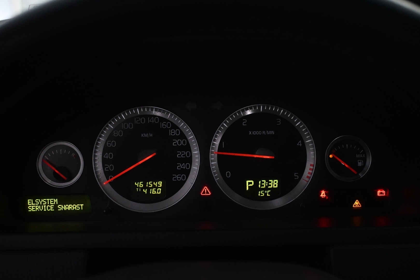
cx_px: 210
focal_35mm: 47
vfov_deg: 28.5
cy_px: 140
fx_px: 551
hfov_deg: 41.7
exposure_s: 1/125
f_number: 5
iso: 3200
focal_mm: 31.5
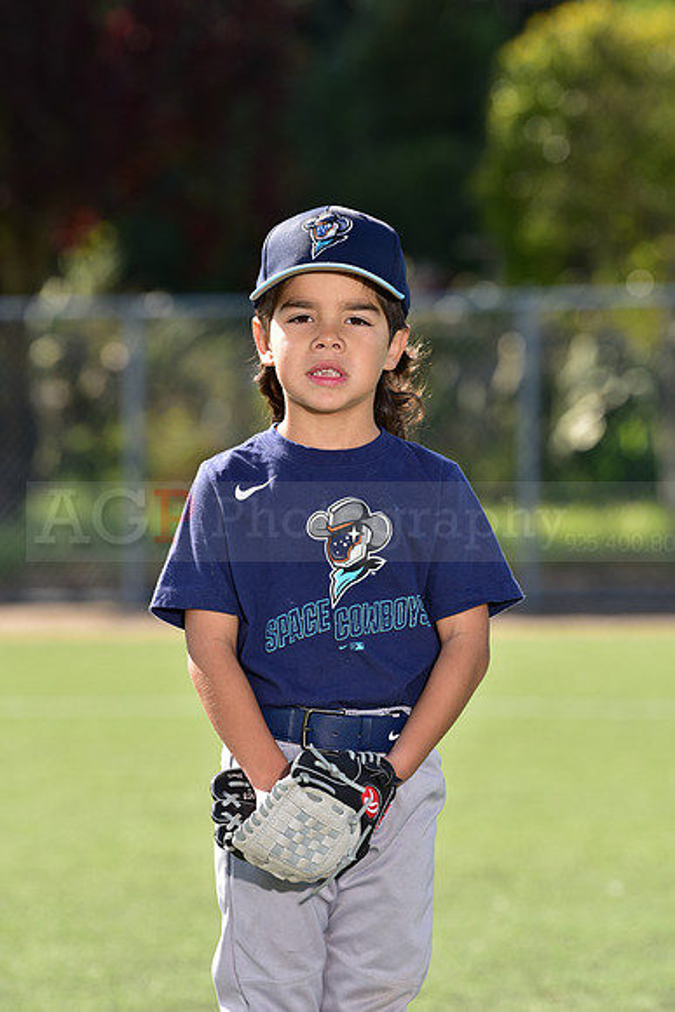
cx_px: 338
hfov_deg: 6.9
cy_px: 506
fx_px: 5621
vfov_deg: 10.3
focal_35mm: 200
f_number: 5.6
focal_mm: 200
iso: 80
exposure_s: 1/200
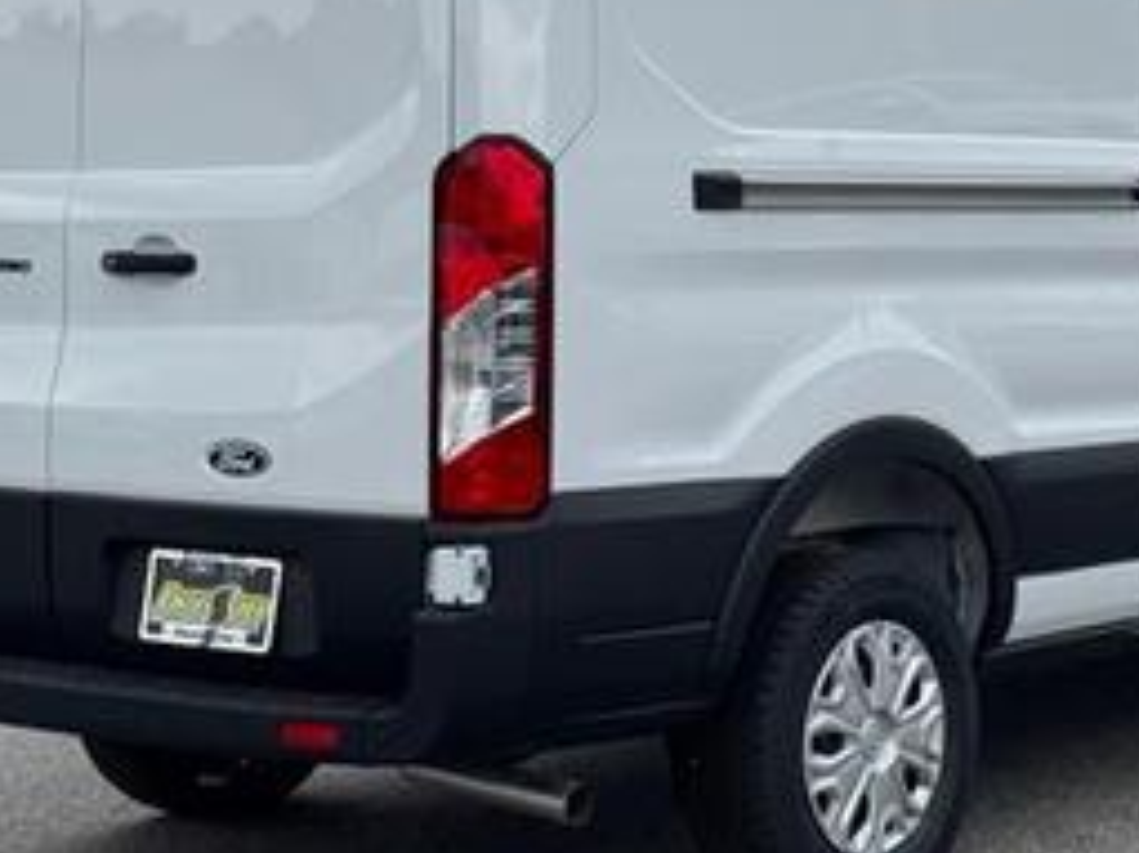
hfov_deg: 20.6
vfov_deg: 15.5
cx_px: 724
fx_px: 3124
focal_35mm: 95
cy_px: 210
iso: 64
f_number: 1.78
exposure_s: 1/1681
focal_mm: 6.76
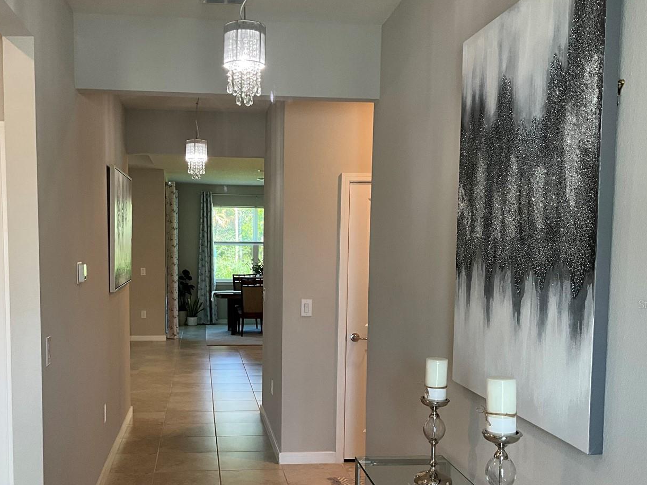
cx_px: 264
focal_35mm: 38
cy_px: 304
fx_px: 710
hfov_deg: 48.7
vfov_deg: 37.5
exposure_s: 1/60
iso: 64
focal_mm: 3
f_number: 1.8
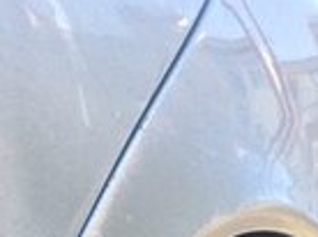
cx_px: -53
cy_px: 512
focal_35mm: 139
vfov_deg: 9.7
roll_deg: -2.2
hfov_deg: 13.8
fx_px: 1275
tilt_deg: -5.3
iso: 32
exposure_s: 1/123
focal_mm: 4.15
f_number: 2.2
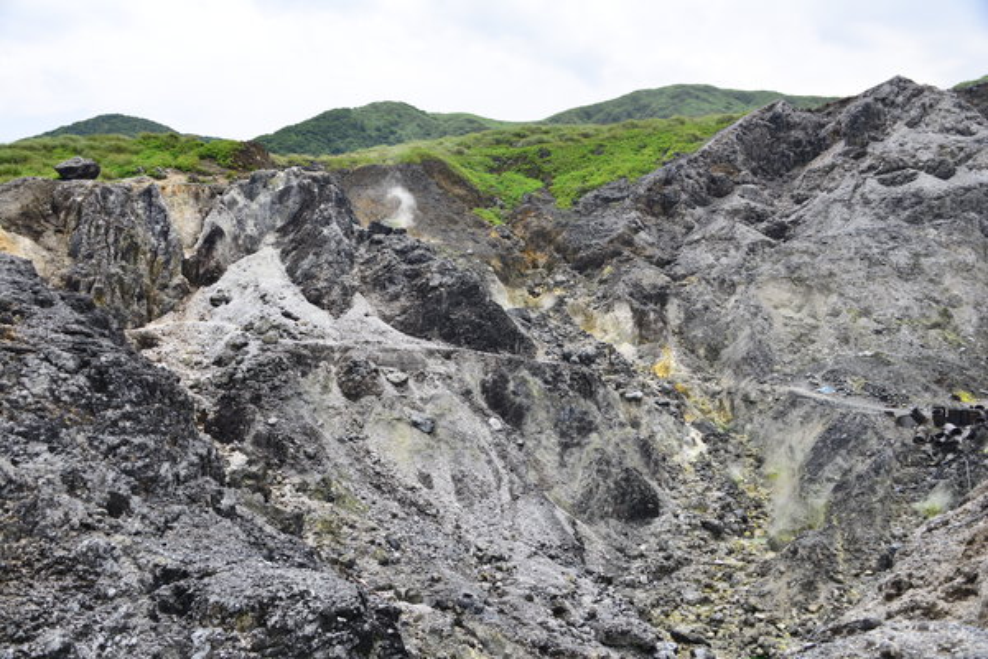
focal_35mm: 32
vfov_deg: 41.1
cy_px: 330
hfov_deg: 58.7
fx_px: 878
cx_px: 494
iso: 200
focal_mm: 32
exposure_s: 1/800
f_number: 5.6
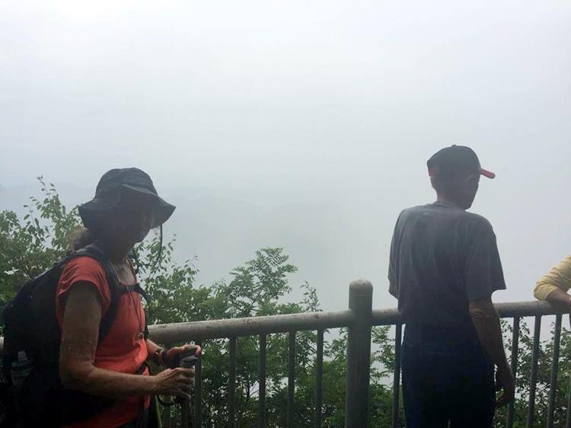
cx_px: 286
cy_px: 214
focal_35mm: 29
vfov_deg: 48.2
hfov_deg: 61.7
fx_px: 478
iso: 32
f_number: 2.2
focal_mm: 4.15
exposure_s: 1/1883
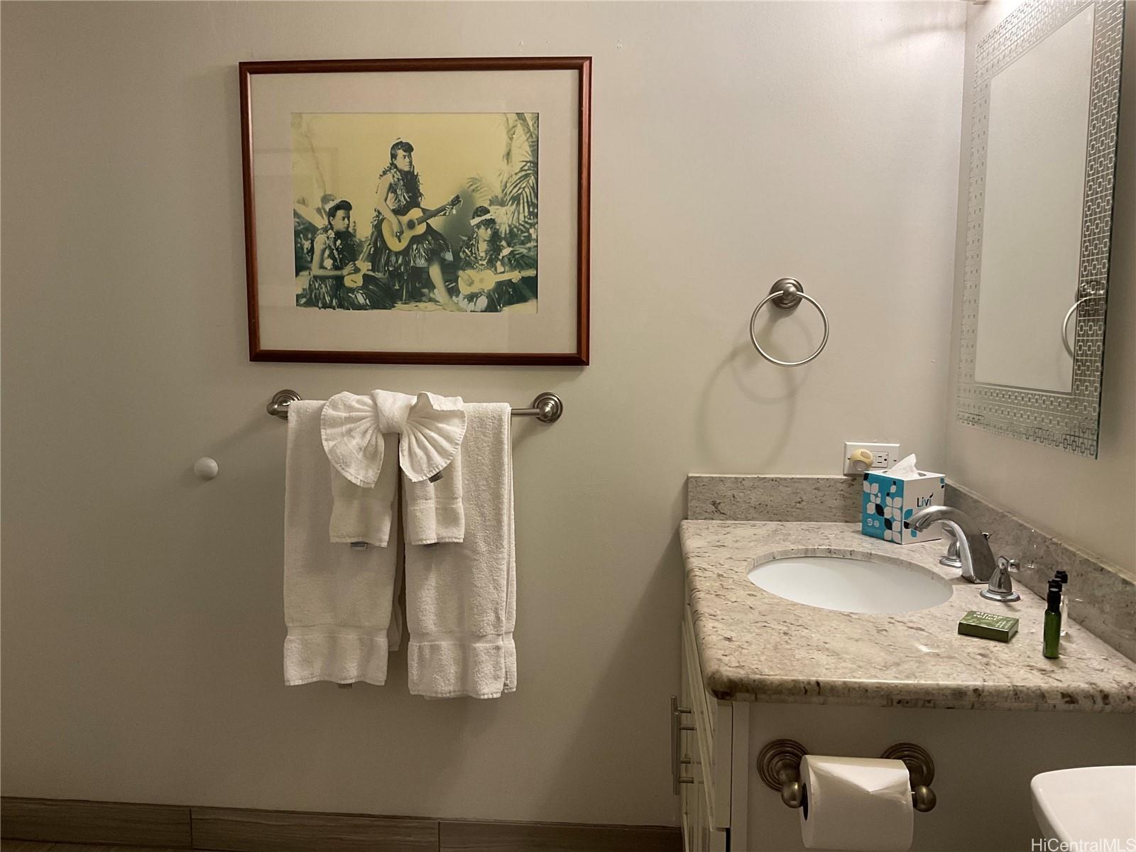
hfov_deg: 61.7
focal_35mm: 29
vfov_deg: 48.2
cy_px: 426
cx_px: 568
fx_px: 952
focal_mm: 3
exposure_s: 1/60
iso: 64
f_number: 1.8
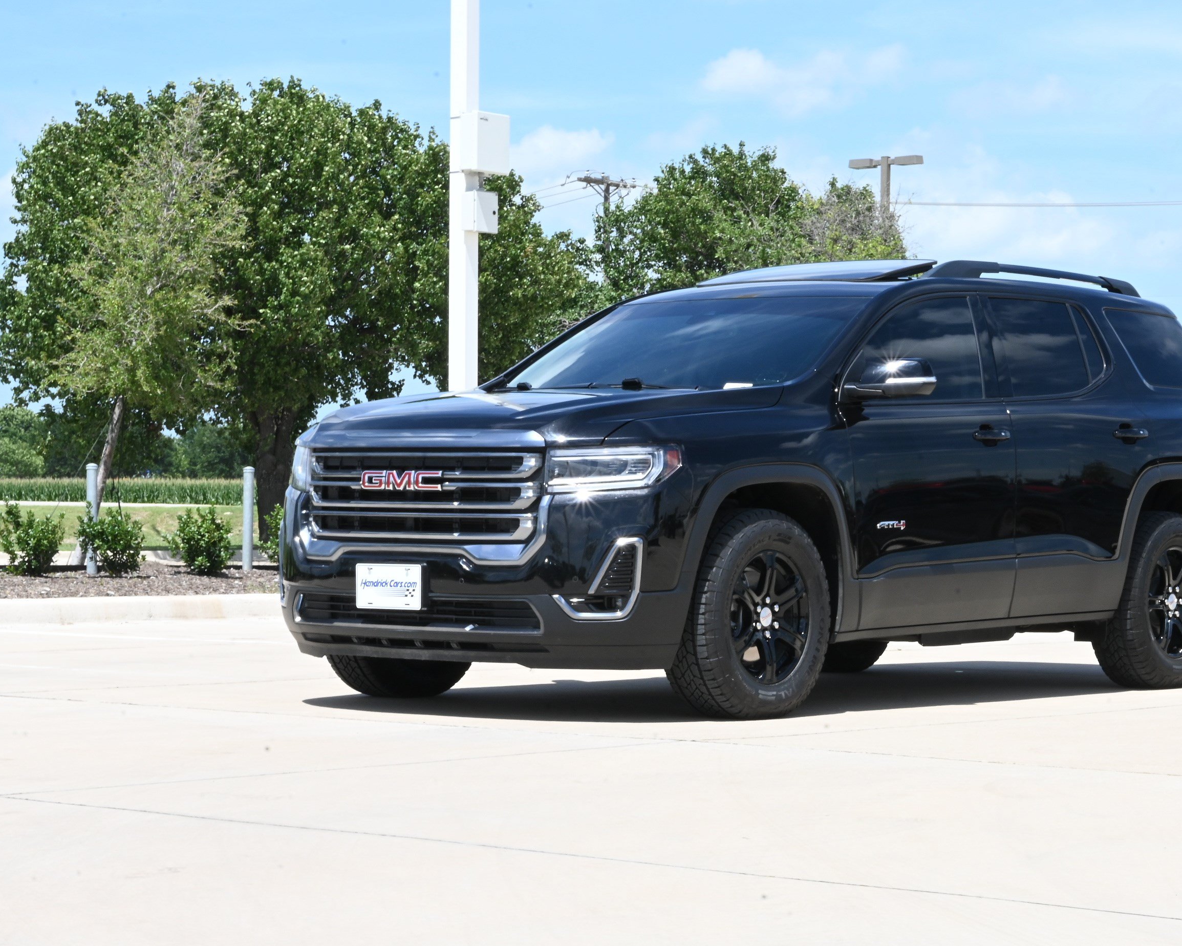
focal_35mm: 87
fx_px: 3028
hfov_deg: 22.1
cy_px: 474
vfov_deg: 17.7
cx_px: 692
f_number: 32
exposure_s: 1/60
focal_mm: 51
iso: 500
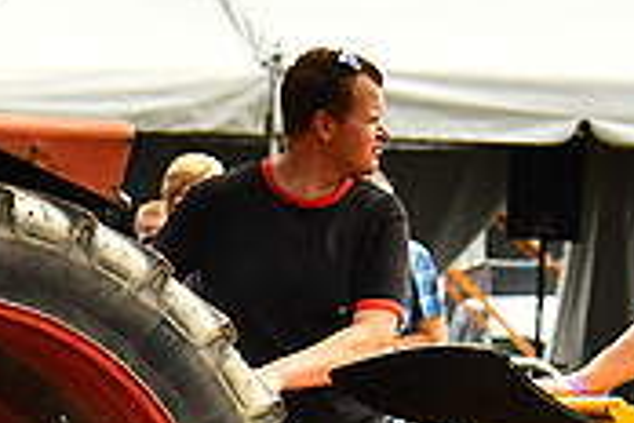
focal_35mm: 689
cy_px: 337
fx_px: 12133
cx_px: -660
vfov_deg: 2.0
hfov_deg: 3.0
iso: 500
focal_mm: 100
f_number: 9
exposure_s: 1/1000
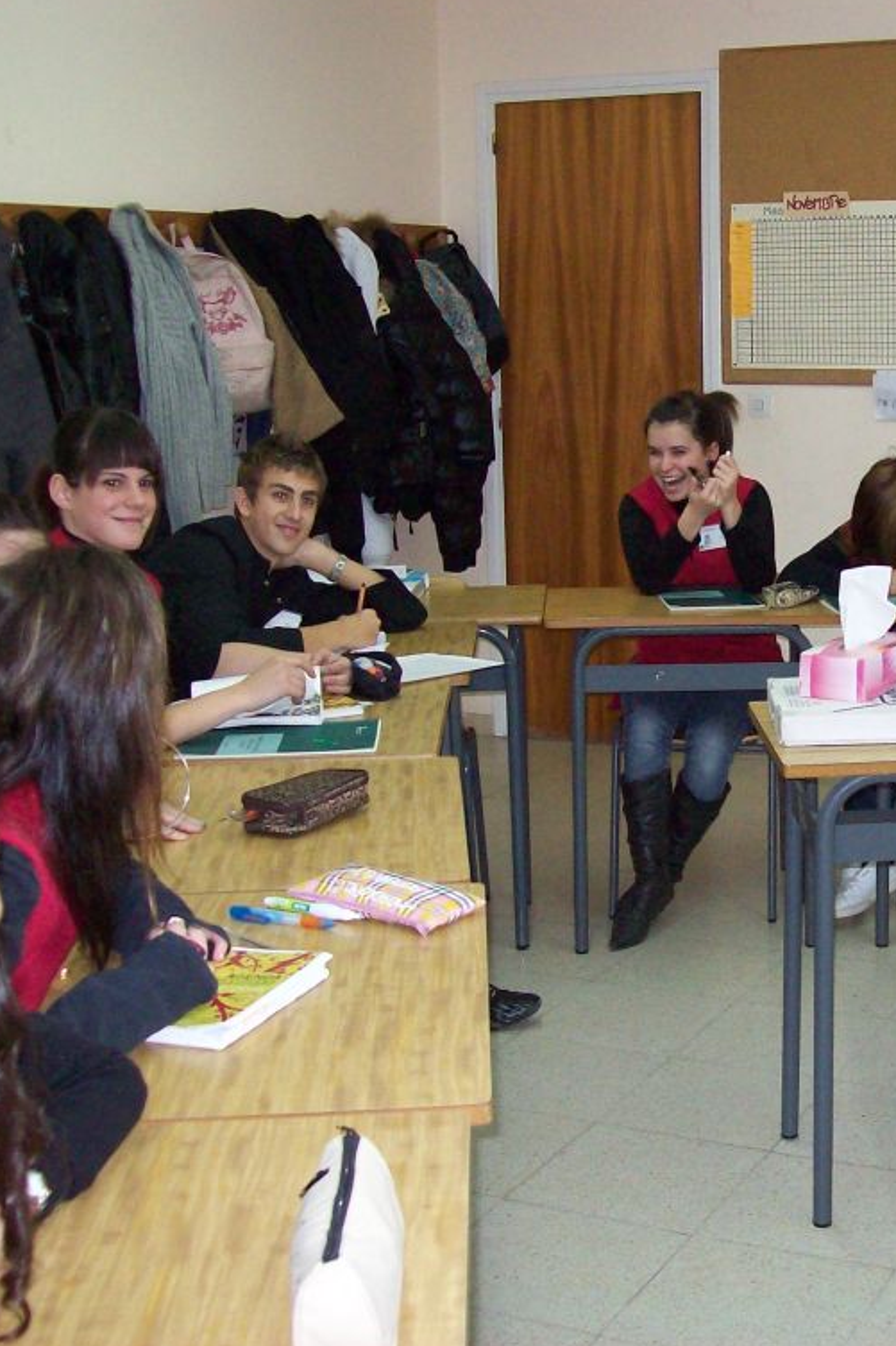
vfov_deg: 38.9
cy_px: 668
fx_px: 1905
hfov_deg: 26.0
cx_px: 705
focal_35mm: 51
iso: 200
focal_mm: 6
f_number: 2.7
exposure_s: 1/64
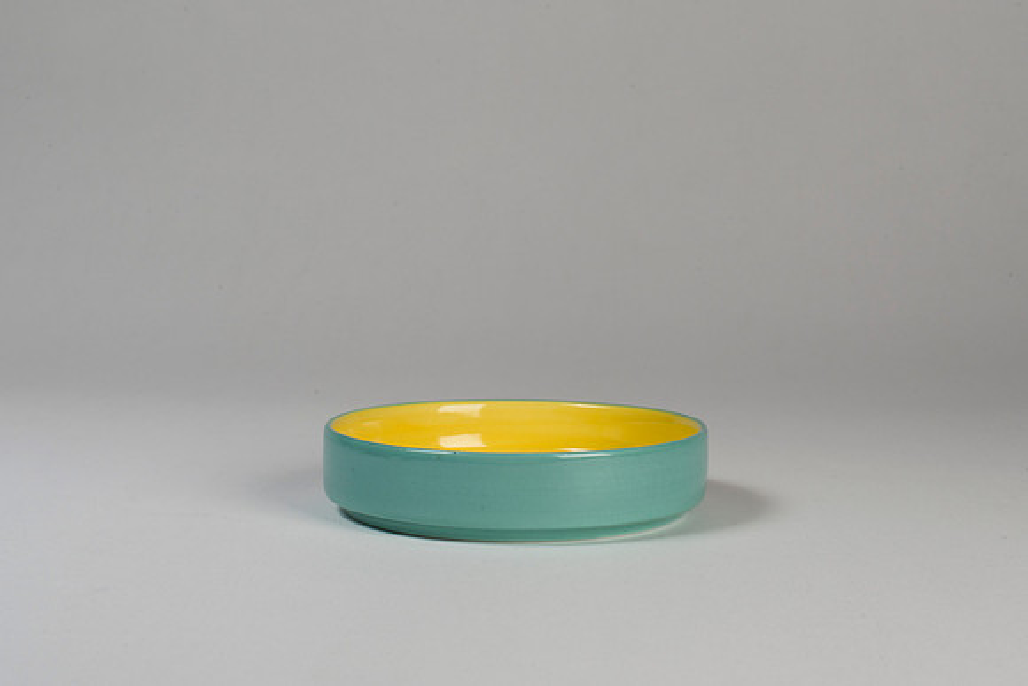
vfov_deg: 20.5
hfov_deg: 30.3
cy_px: 340
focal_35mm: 67
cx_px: 505
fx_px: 1900
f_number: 16
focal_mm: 50
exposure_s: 1/250
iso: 200
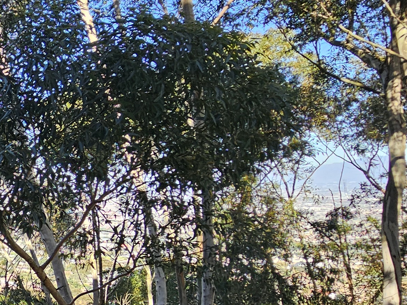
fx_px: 517
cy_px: 263
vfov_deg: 31.6
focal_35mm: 44
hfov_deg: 27.0
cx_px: -228
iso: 50
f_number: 2.2
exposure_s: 1/461
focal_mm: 2.2
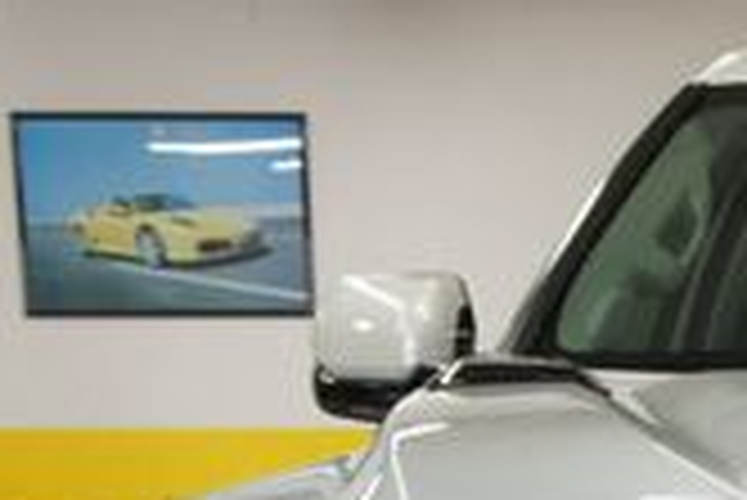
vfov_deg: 10.1
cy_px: 946
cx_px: 1215
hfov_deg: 14.7
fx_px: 2637
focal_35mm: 127
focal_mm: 22
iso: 200
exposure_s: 1/40
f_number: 4
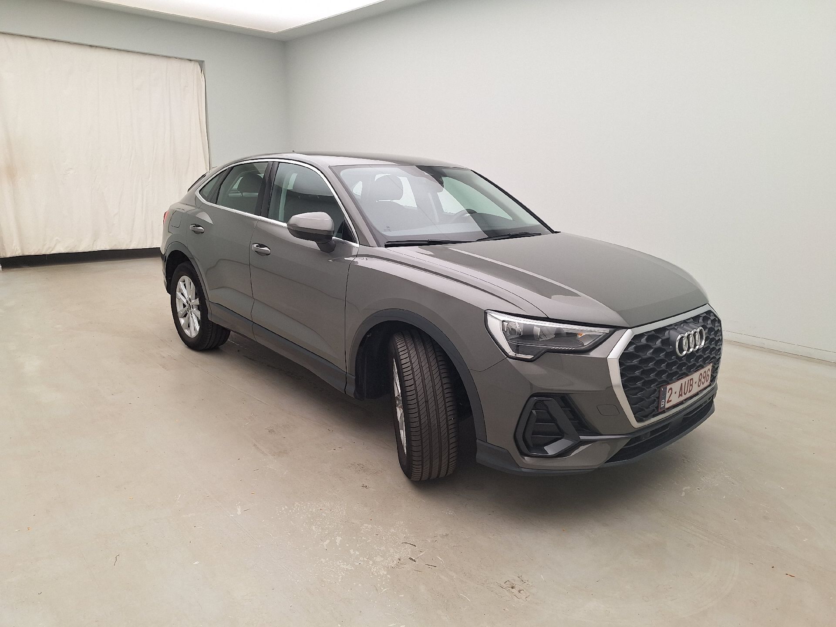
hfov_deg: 73.9
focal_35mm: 23
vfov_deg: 58.9
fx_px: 555
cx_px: 418
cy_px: 314
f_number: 1.8
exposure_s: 1/100
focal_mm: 5.54
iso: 50
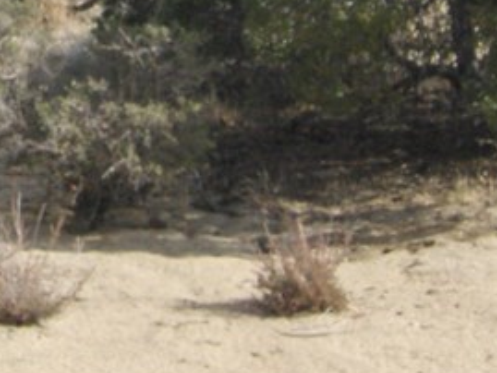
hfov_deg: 14.1
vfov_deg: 10.7
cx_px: -192
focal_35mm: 133
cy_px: -223
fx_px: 1910
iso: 100
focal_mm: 7.5
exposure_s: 1/483
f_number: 6.9
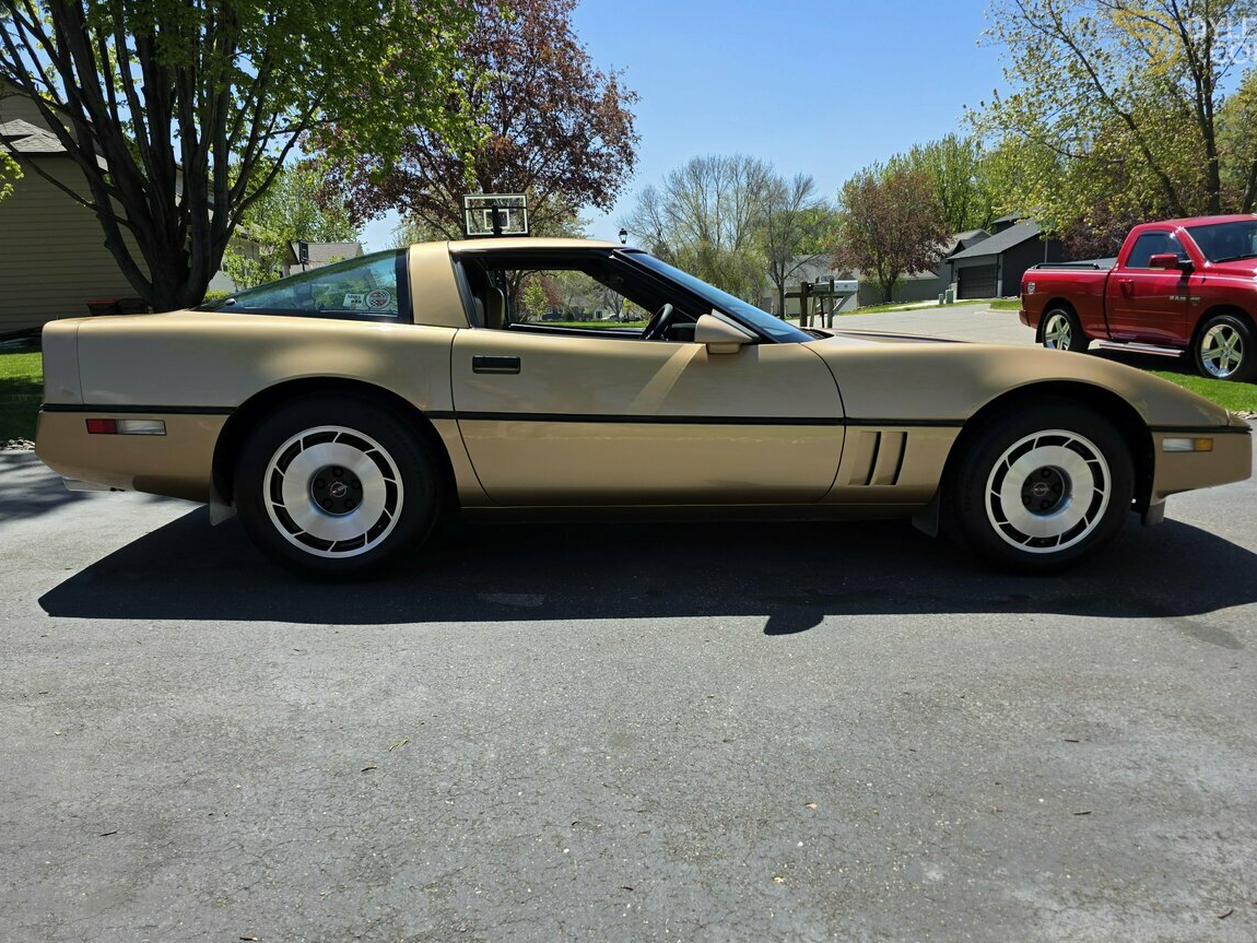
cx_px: 631
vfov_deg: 56.8
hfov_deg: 71.6
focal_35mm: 24
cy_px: 491
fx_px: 872
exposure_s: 1/4057
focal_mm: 6.3
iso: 80
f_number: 1.7
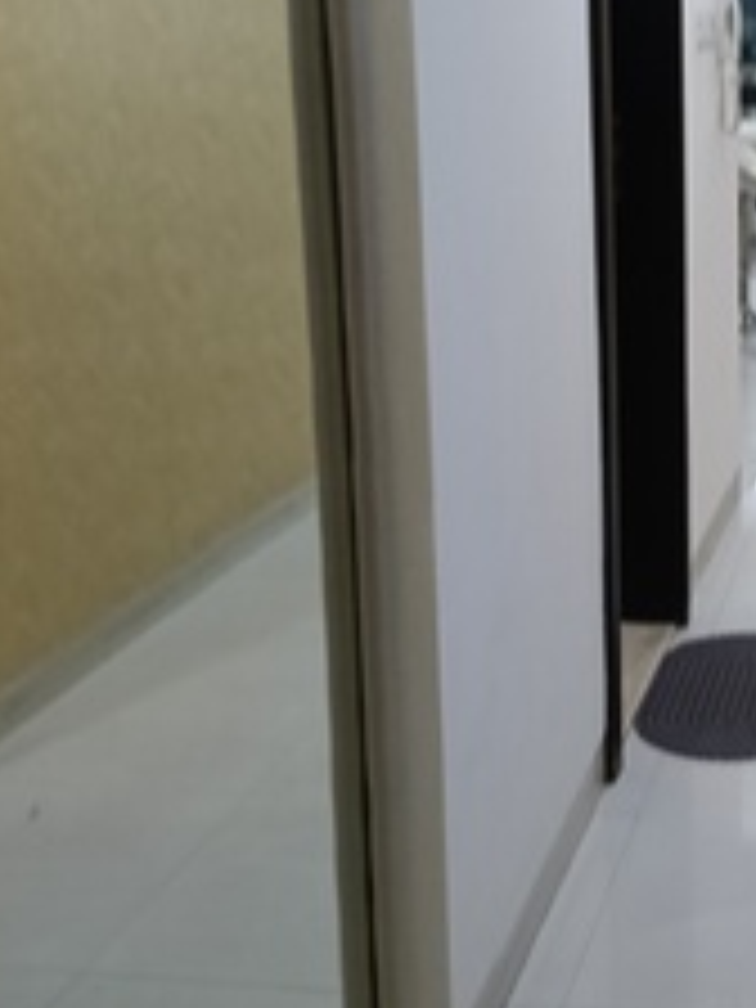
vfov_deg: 34.7
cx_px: 758
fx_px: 1602
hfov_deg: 25.3
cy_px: 364
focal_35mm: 55
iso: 800
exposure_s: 1/33.3
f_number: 1.8
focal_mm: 3.98
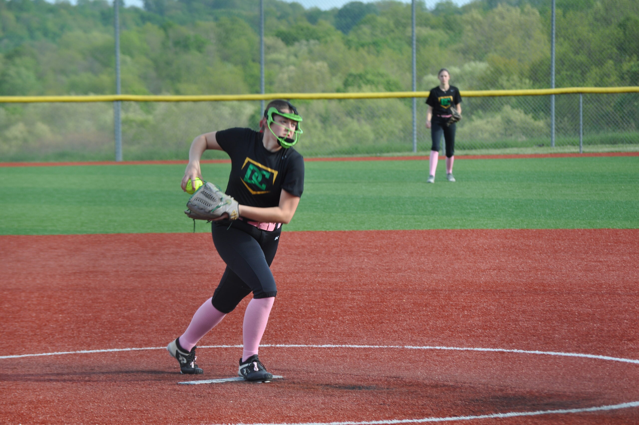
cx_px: 320
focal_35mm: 202
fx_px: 3590
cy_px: 212
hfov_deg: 10.2
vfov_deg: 6.8
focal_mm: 135
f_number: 7.1
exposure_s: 1/200
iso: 200
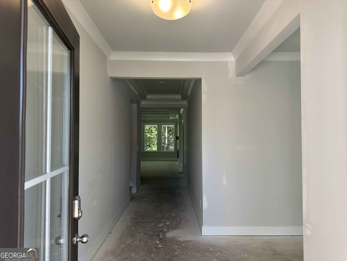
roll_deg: +0.1
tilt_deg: +2.3
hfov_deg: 71.6
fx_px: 241
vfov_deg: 56.8
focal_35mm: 24
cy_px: 130
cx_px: 174
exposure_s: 1/146
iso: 64
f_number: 1.78
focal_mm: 6.86
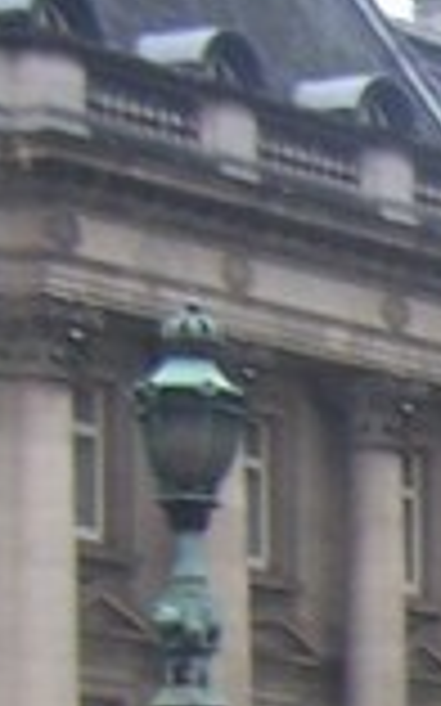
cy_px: 1259
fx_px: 4985
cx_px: 1604
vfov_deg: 7.8
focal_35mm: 259
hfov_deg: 4.7
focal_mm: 6.2
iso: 80
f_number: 2.8
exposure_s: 1/60
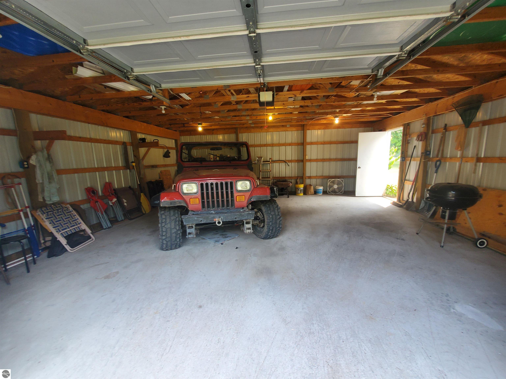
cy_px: 190
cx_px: 253
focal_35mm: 13
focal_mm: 1.8
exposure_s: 1/60
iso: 80
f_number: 2.2
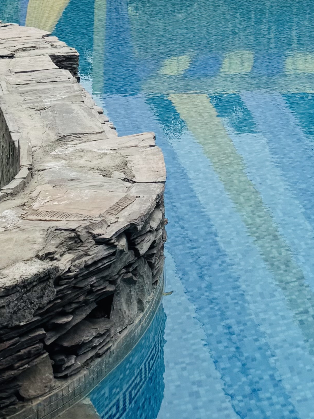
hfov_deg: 16.5
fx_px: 1028
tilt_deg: +7.9
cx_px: 396
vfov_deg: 18.9
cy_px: -287
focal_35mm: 85
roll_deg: +1.3
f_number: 1.78
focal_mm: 6.76
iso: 80
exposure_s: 1/2174
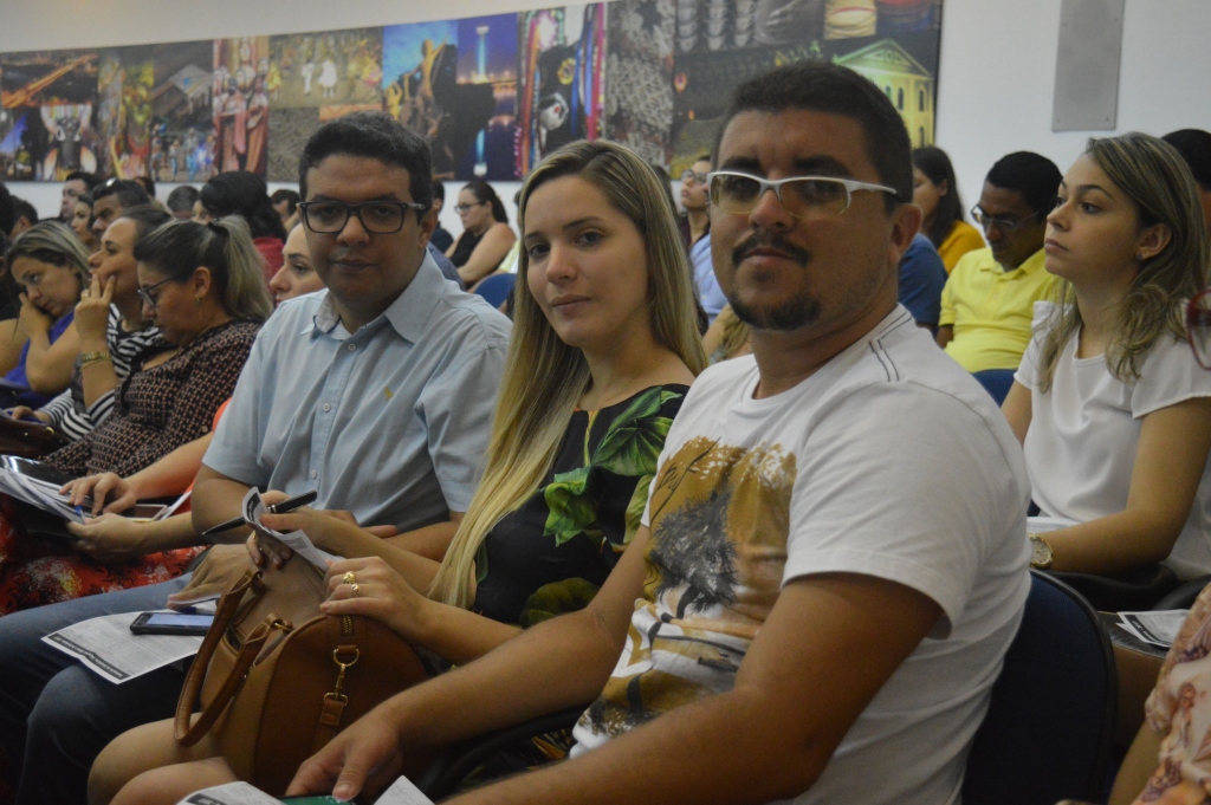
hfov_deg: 42.4
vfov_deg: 28.9
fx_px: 1563
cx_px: 606
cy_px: 402
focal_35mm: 46
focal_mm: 31
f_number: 4.2
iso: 3200
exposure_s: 1/320
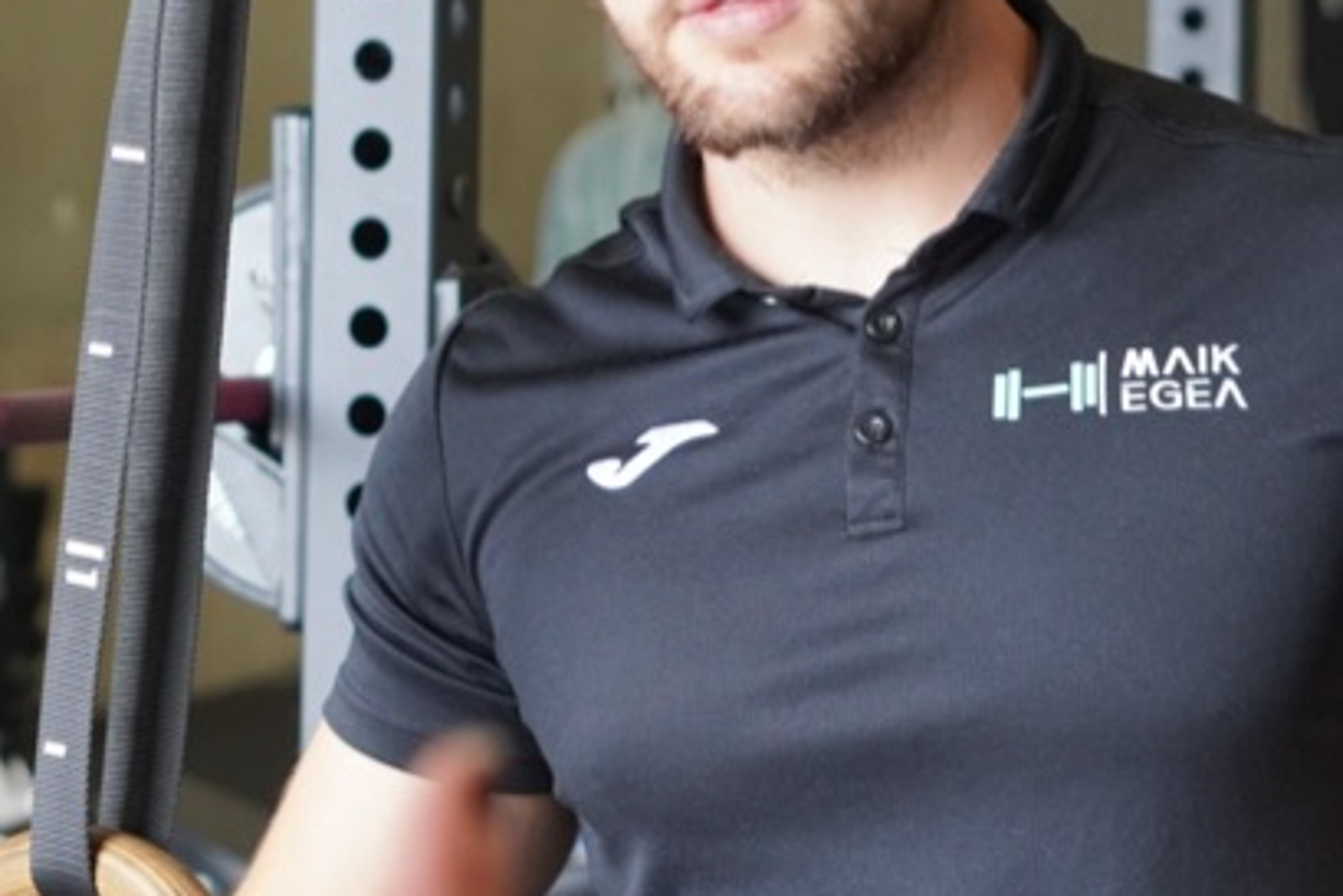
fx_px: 6157
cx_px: 292
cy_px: 107
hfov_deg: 12.4
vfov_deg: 8.3
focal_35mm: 165
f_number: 4
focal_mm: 50
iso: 1250
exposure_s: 1/160
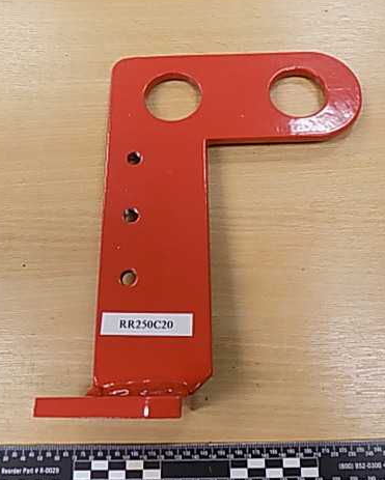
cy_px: 234
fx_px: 441
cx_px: 203
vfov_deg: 57.1
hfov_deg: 47.1
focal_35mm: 31
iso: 140
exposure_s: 1/30
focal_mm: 4
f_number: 3.1
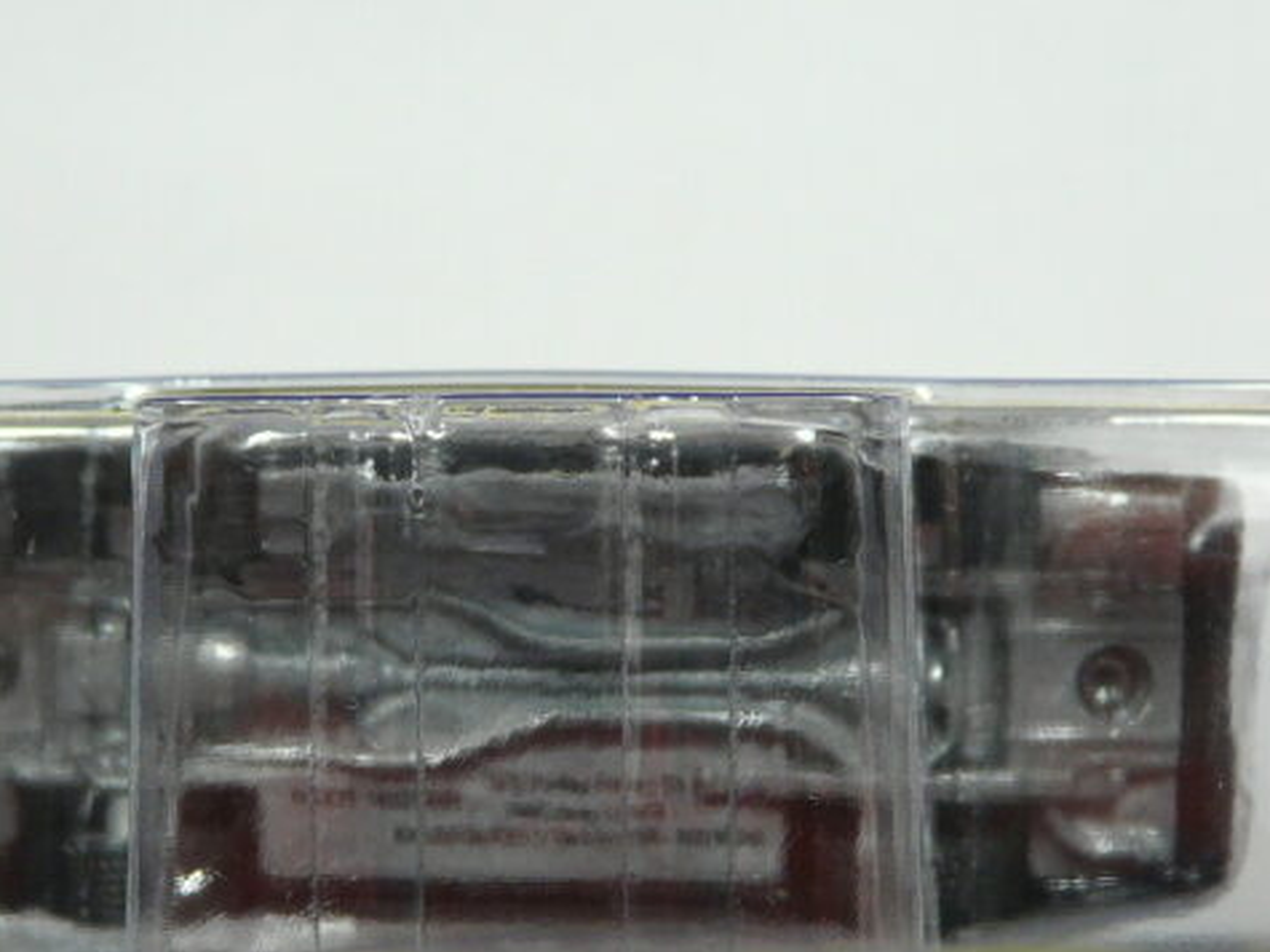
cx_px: 537
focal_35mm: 91
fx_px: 3338
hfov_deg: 21.5
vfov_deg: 16.2
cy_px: 556
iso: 100
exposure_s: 1/40
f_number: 3.2
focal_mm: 7.4
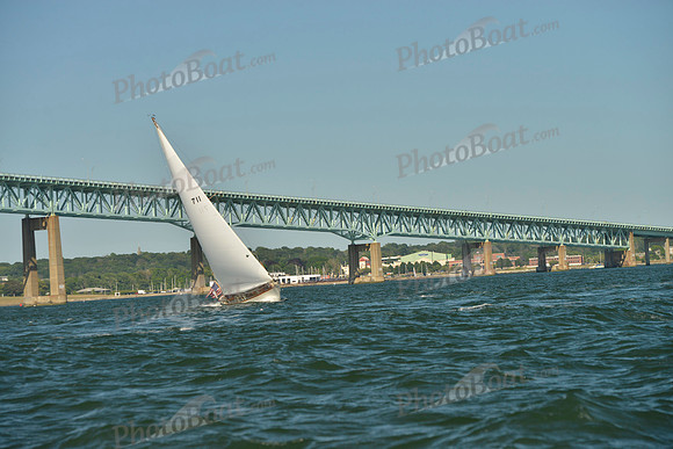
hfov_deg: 16.4
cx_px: 336
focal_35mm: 125
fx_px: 2337
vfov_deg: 11.0
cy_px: 224
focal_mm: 125
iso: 400
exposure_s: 1/1250
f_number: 7.1
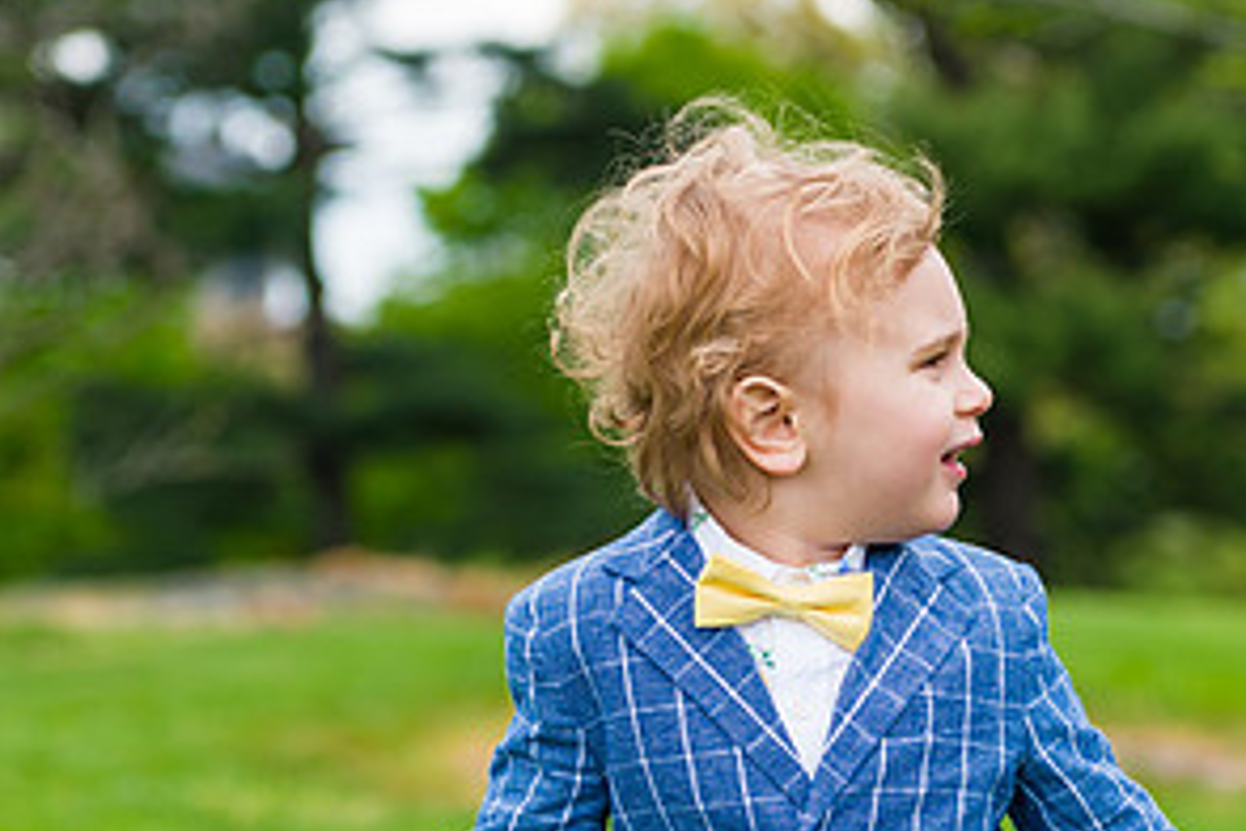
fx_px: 4776
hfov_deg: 14.8
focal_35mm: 138
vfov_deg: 9.9
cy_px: 687
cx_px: 814
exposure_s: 1/800
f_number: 3.5
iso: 200
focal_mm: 70
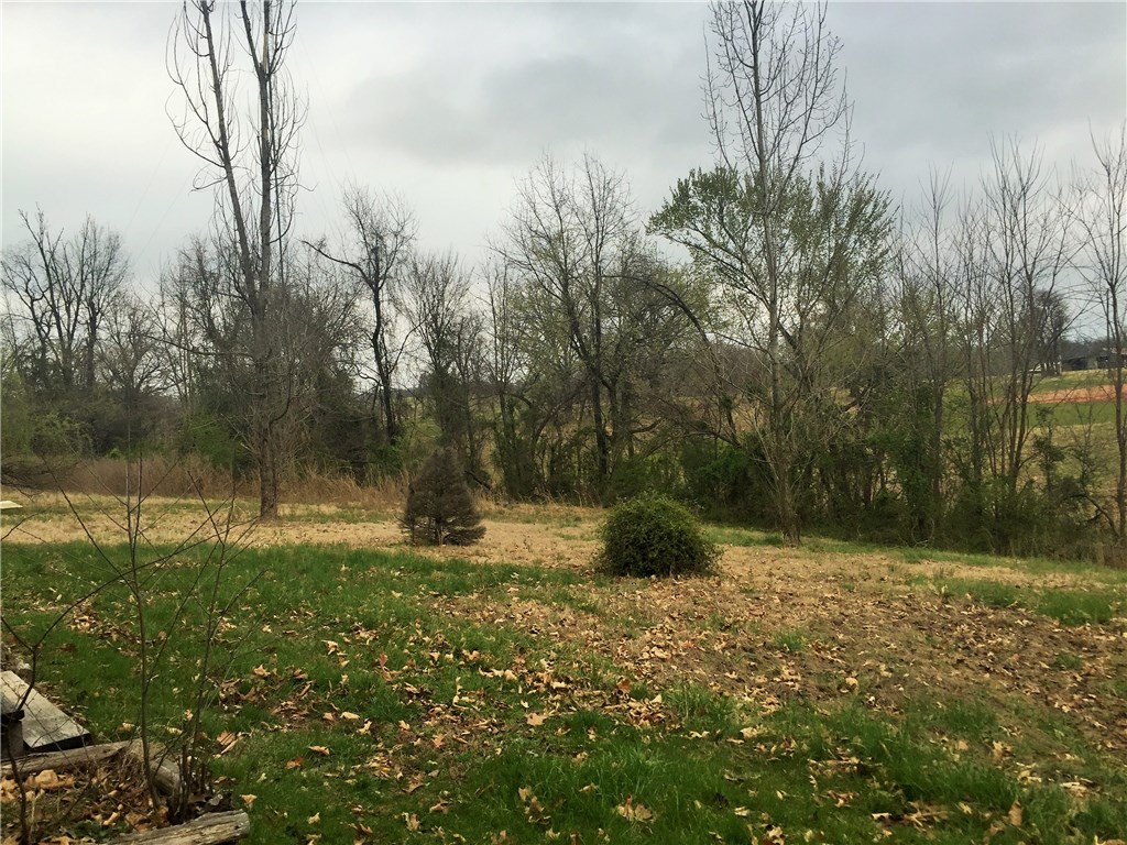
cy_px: 422
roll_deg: +1.8
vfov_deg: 48.2
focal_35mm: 29
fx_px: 944
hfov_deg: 61.7
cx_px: 564
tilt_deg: -4.1
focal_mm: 4.15
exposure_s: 1/377
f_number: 2.2
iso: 32
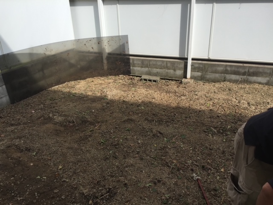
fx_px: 229
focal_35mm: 29
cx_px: 136
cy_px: 102
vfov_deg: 48.2
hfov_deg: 61.7
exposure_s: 1/1883
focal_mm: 4.15
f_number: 2.2
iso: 32
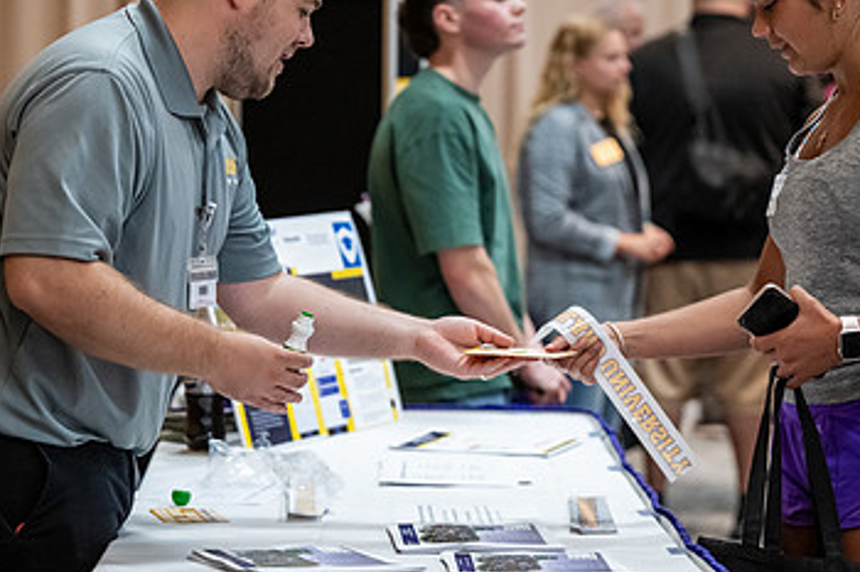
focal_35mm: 136
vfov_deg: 10.1
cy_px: 193
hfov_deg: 15.1
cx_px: 474
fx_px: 3247
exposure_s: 1/250
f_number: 2.8
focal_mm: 82
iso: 4000
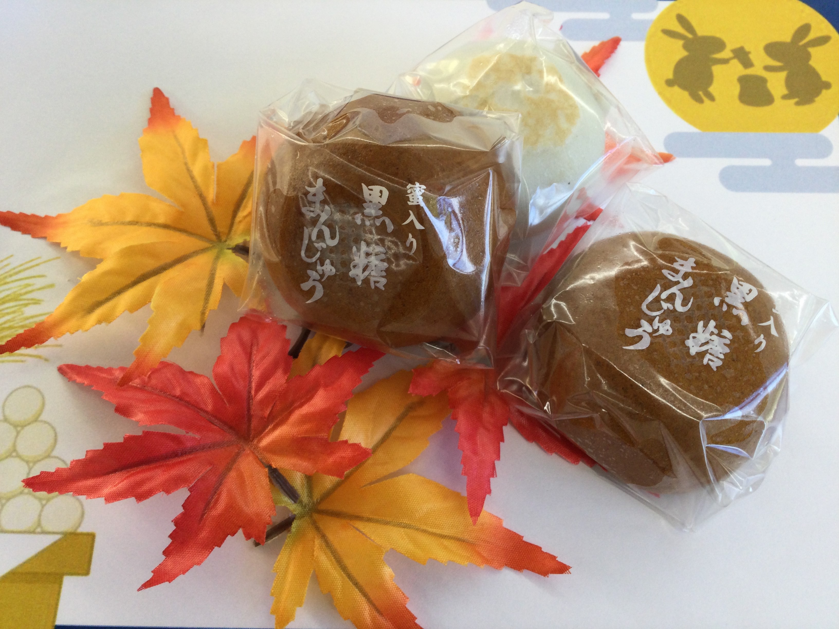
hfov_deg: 58.4
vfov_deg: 45.4
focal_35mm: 31
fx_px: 751
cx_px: 420
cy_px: 314
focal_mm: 3.3
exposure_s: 1/100
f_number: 2.4
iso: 40
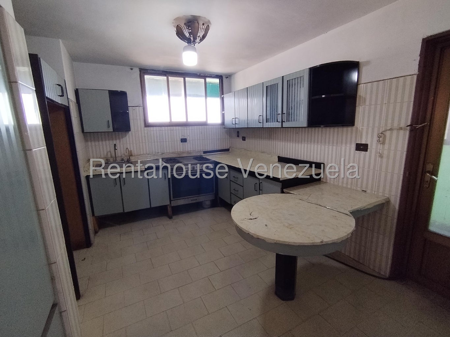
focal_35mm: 16
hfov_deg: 94.5
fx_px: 208
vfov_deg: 78.1
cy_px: 168
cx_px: 225
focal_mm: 1.42
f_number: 2.2
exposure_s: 1/50
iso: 144
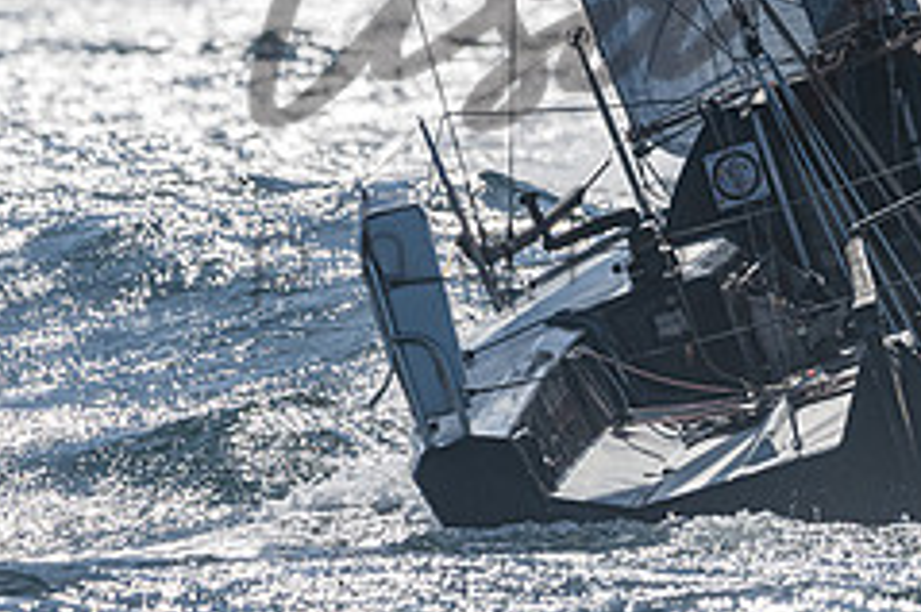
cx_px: 1040
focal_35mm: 842
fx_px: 21526
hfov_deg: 2.4
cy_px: 25
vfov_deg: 1.6
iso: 400
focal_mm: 260
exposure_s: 1/5000
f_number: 6.3
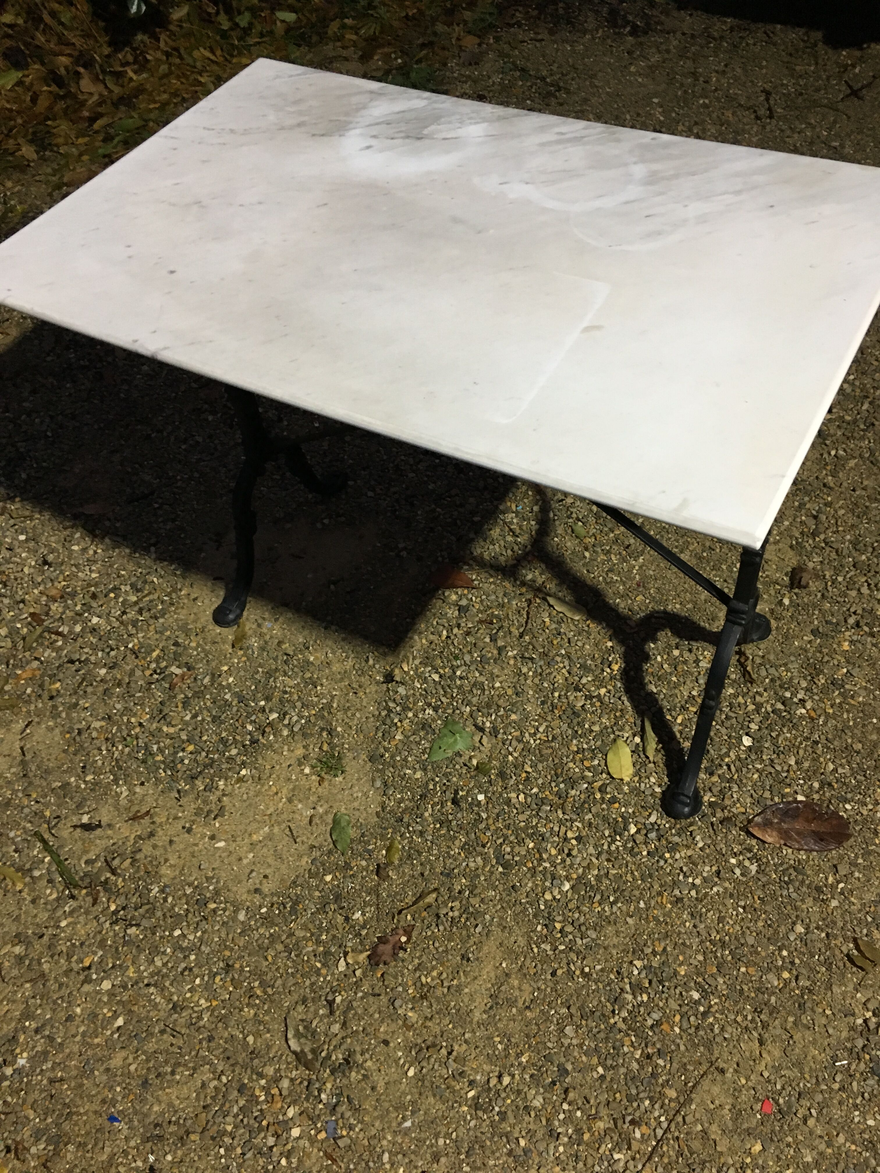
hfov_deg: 48.2
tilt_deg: -53.5
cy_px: 586
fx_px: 983
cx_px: 440
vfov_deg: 61.7
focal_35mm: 29
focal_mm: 4.15
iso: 160
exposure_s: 1/33
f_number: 2.2
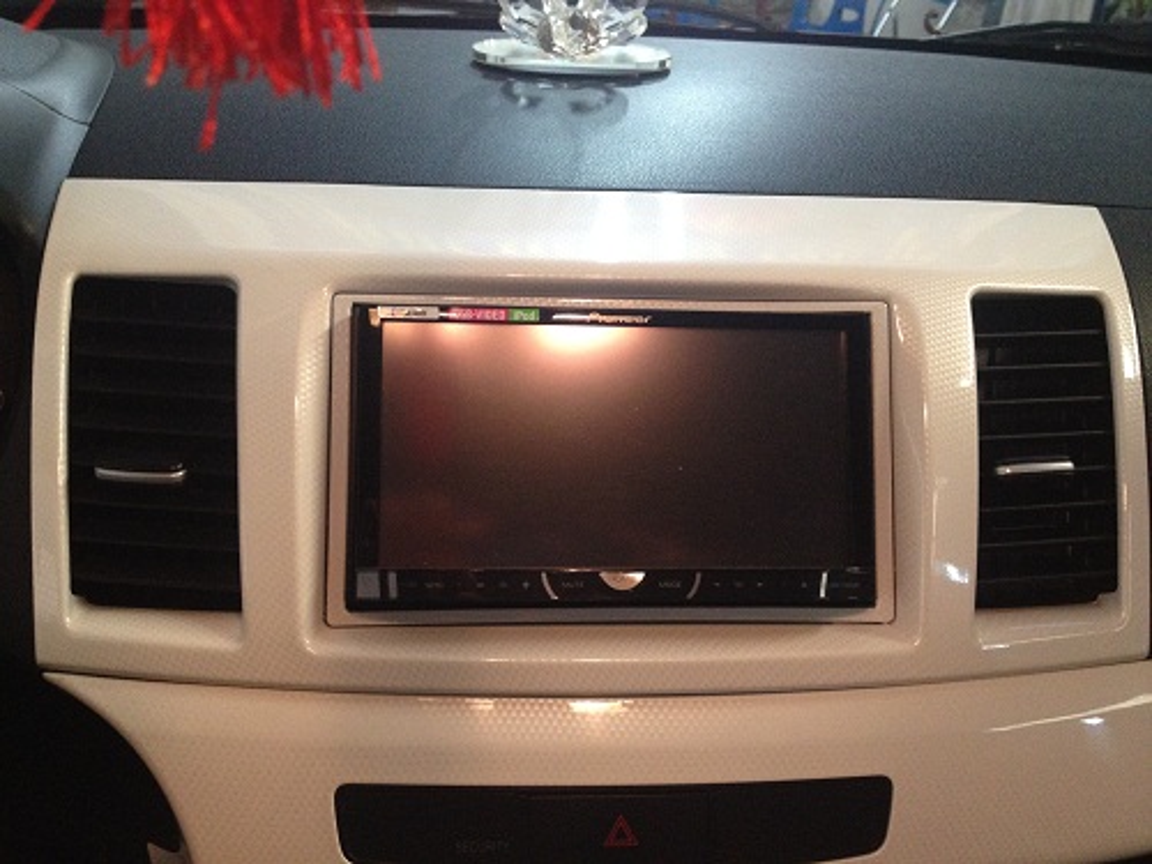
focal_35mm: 35
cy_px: 432
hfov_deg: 52.6
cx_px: 576
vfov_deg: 40.7
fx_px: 1165
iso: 320
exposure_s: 1/20
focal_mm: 4.28
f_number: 2.4
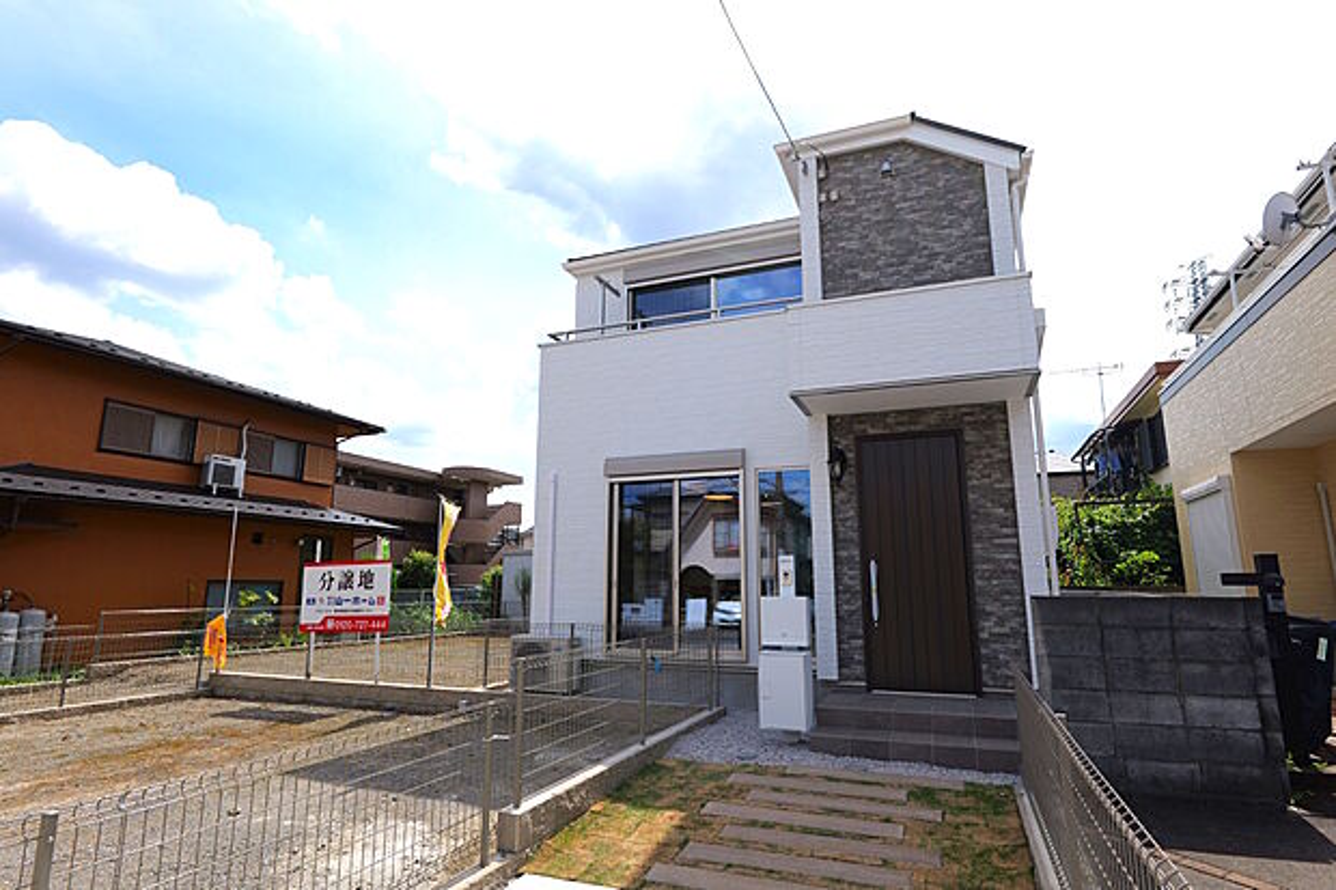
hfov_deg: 90.0
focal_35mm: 18
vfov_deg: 67.4
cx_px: 668
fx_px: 668
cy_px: 445
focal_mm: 18
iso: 100
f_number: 8
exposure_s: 1/200
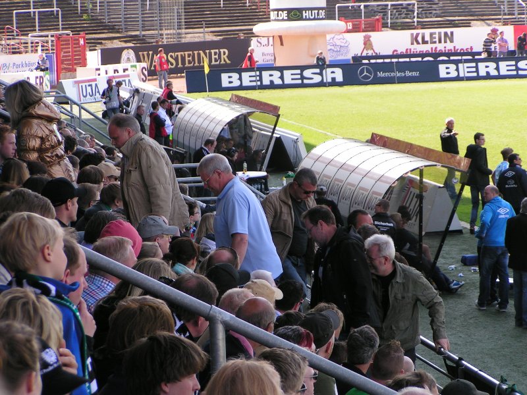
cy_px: 198
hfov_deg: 11.5
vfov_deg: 8.6
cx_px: 264
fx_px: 2619
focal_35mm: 172
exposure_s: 1/200
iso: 50
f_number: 4
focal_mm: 26.3
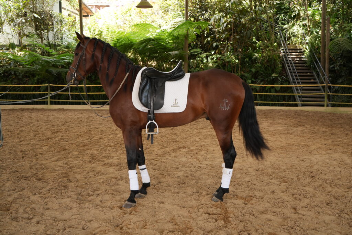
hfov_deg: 54.4
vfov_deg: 37.9
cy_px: 118
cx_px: 176
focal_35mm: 35
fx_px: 342
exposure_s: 1/60
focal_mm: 35
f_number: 4.5
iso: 250
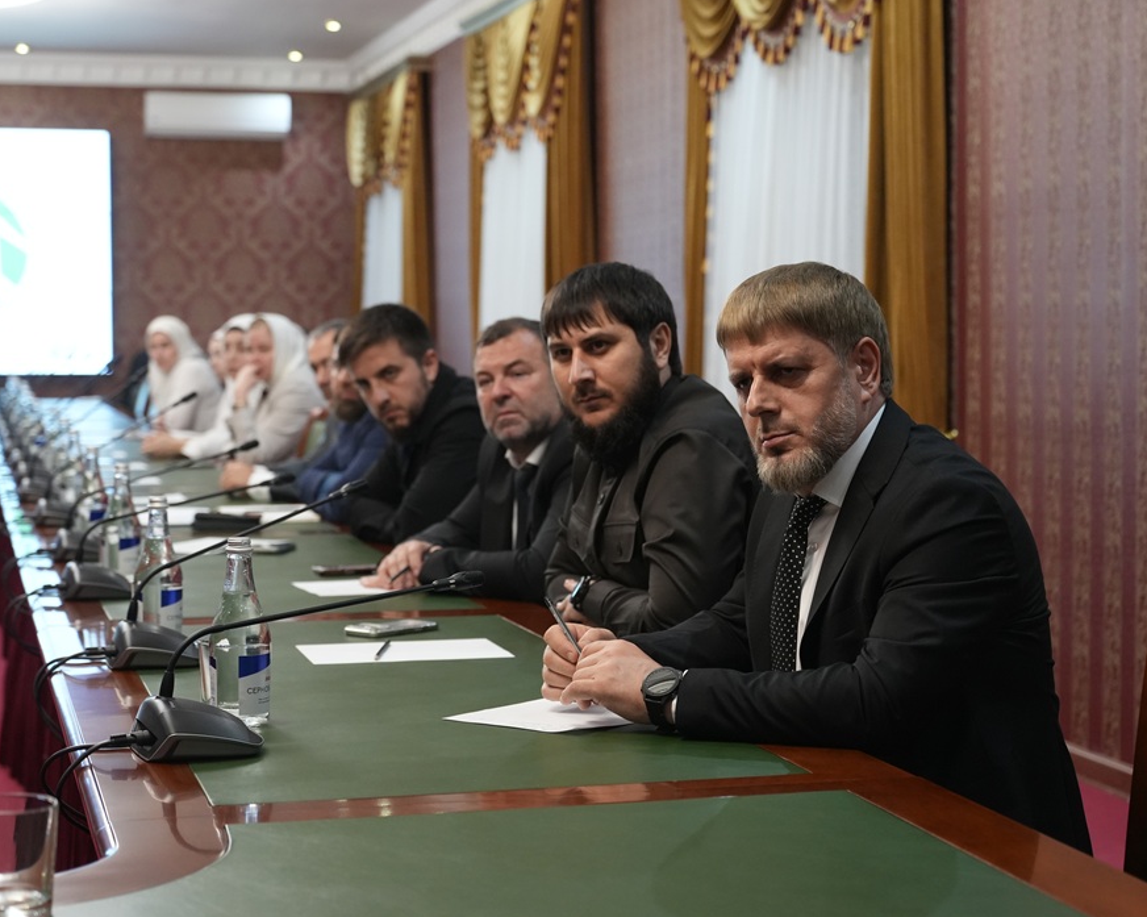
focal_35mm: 67
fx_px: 2274
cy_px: 457
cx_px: 581
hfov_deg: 28.3
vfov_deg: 22.8
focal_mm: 59
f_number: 4
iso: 3200
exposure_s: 1/100
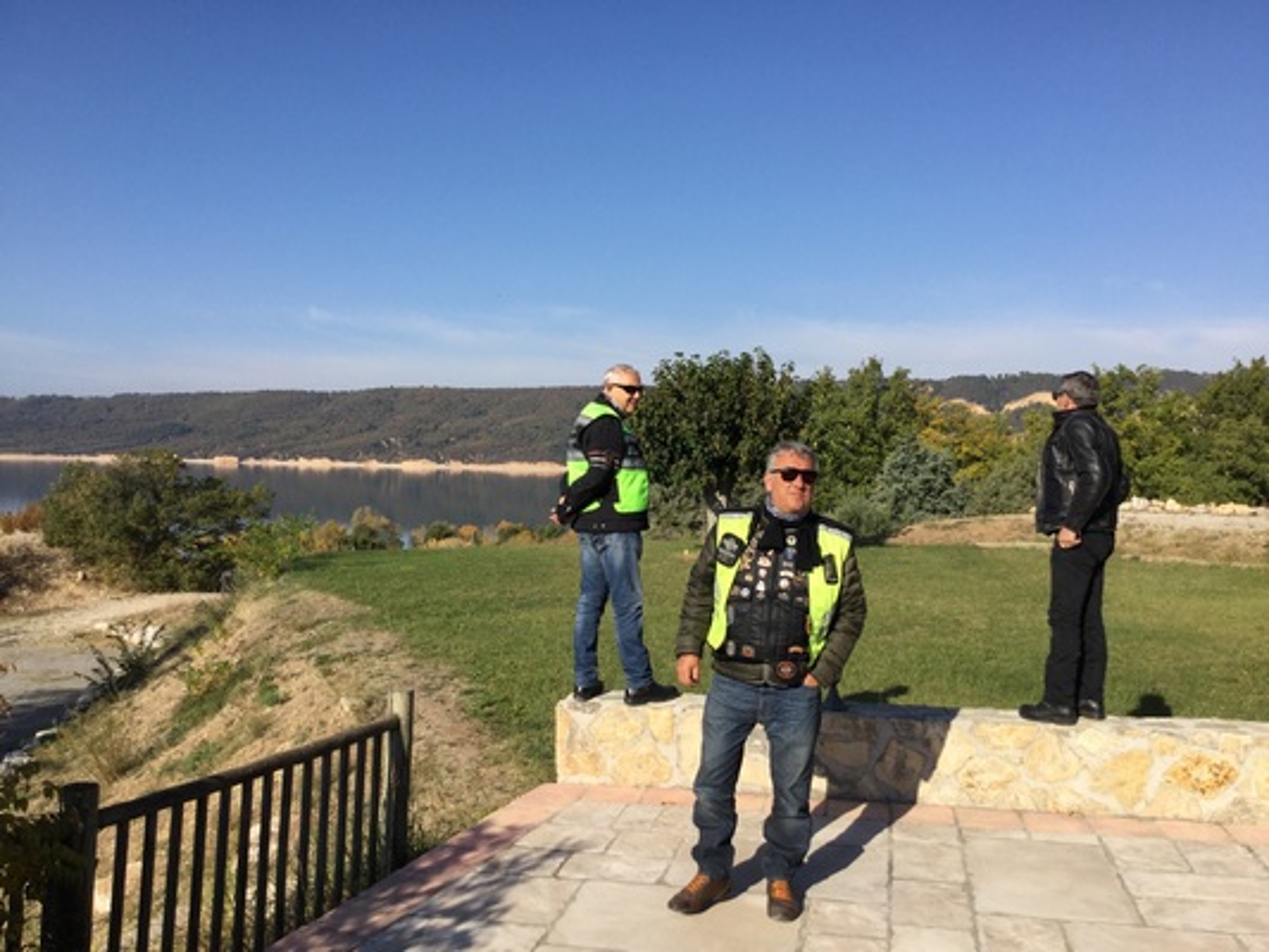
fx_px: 1137
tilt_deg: -5.9
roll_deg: -1.5
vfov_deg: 45.5
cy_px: 476
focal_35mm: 31
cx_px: 634
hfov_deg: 58.3
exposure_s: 1/1404
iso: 25
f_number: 2.4
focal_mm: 3.3
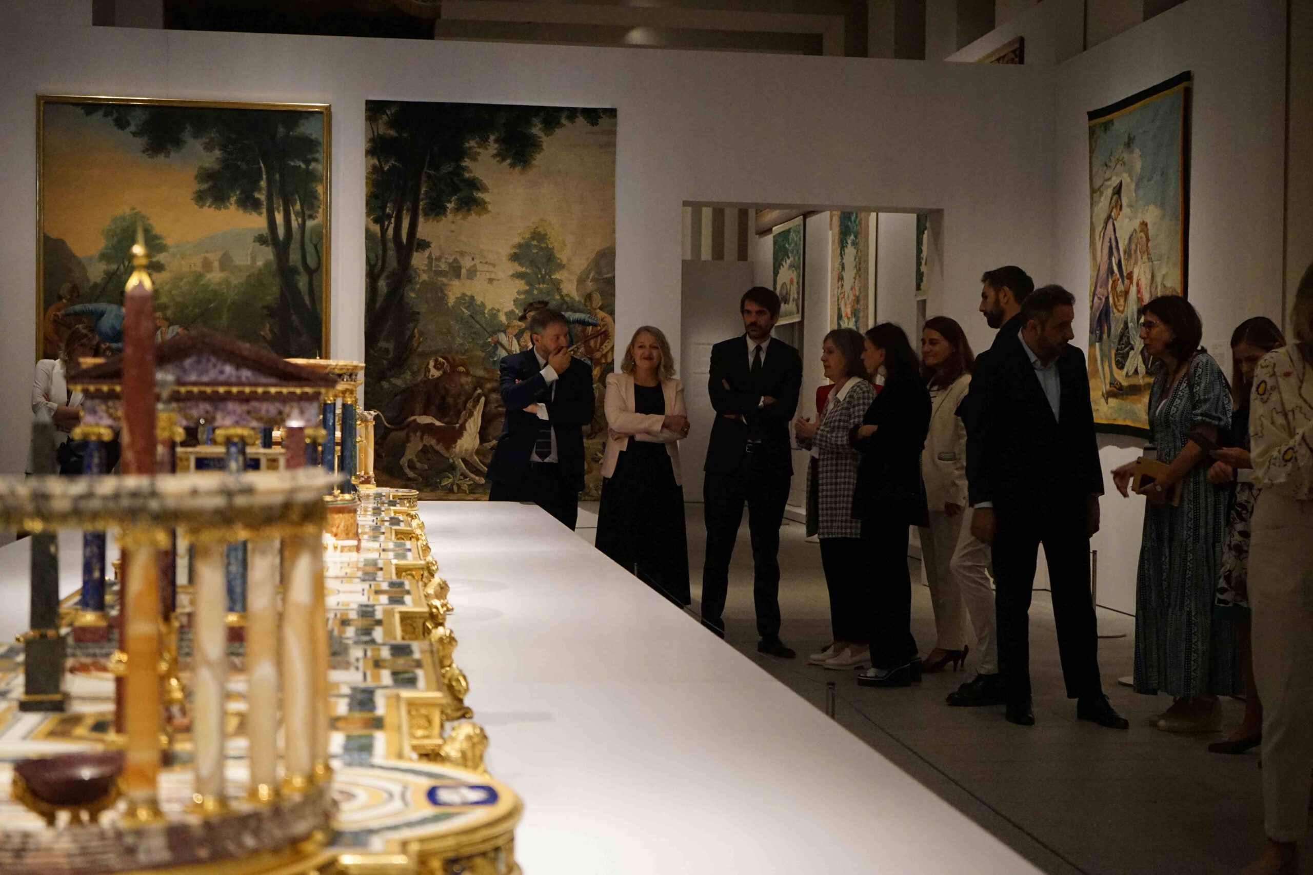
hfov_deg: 40.3
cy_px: 438
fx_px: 1787
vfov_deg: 27.5
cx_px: 656
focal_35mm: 49
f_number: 4.5
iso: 6400
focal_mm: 49
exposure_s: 1/80
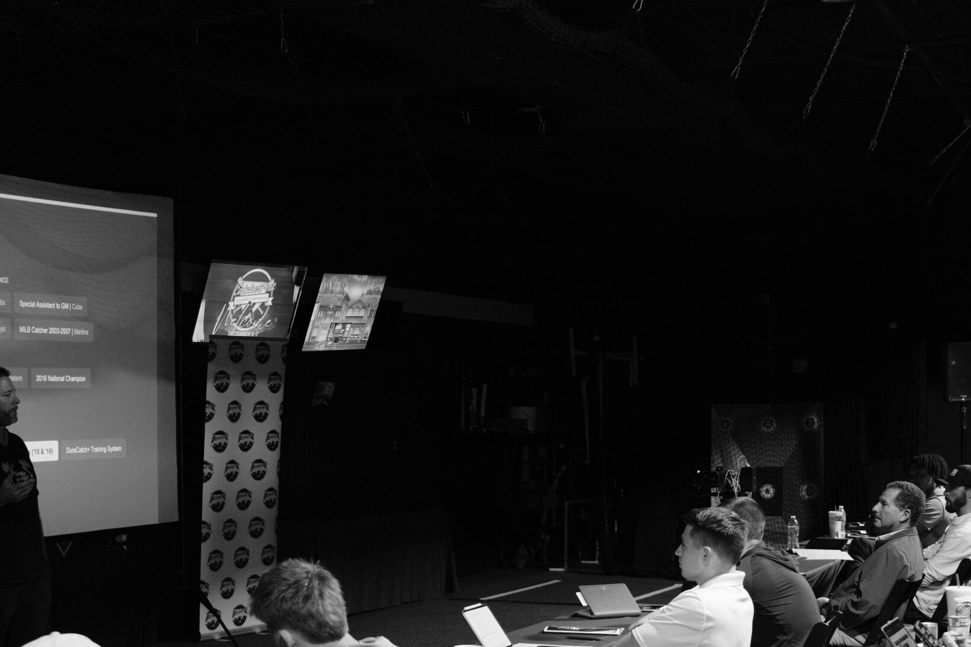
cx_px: 342
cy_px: 498
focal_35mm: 80
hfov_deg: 25.3
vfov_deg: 17.0
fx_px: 2158
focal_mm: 34
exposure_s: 1/60
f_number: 2.8
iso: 1600
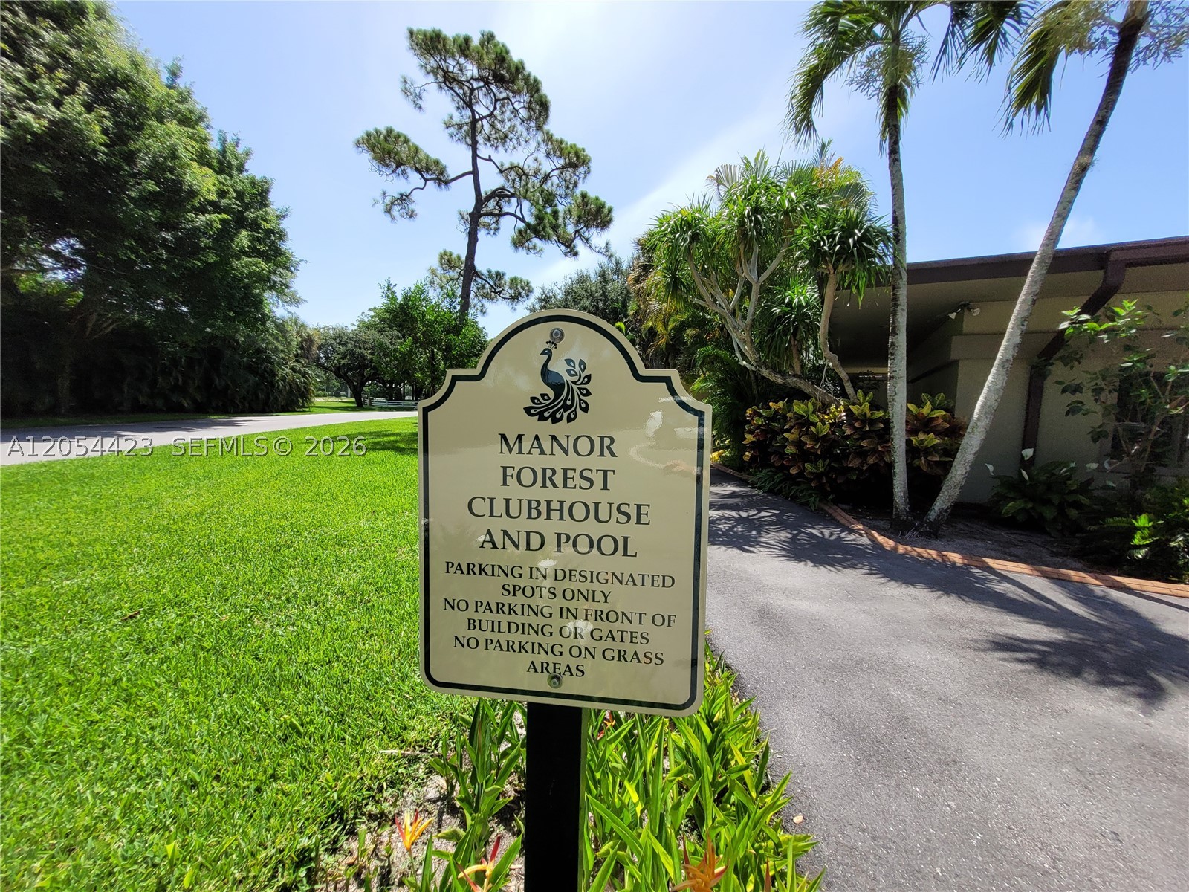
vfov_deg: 89.9
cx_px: 594
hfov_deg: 106.2
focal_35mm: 13
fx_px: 447
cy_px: 446
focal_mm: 1.74
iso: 40
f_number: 2.2
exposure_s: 1/1050
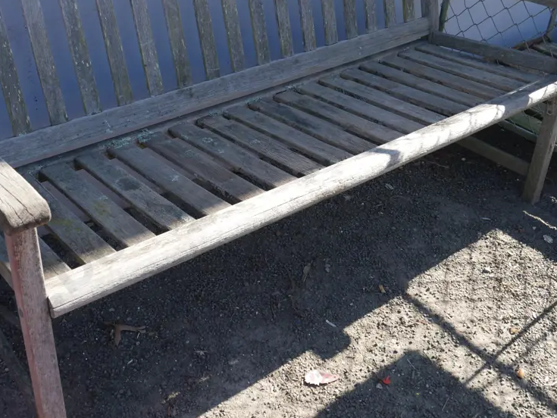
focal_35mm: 39
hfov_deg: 47.6
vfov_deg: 36.6
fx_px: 628
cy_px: 156
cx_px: 227
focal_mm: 14
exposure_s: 1/250
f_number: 5
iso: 200
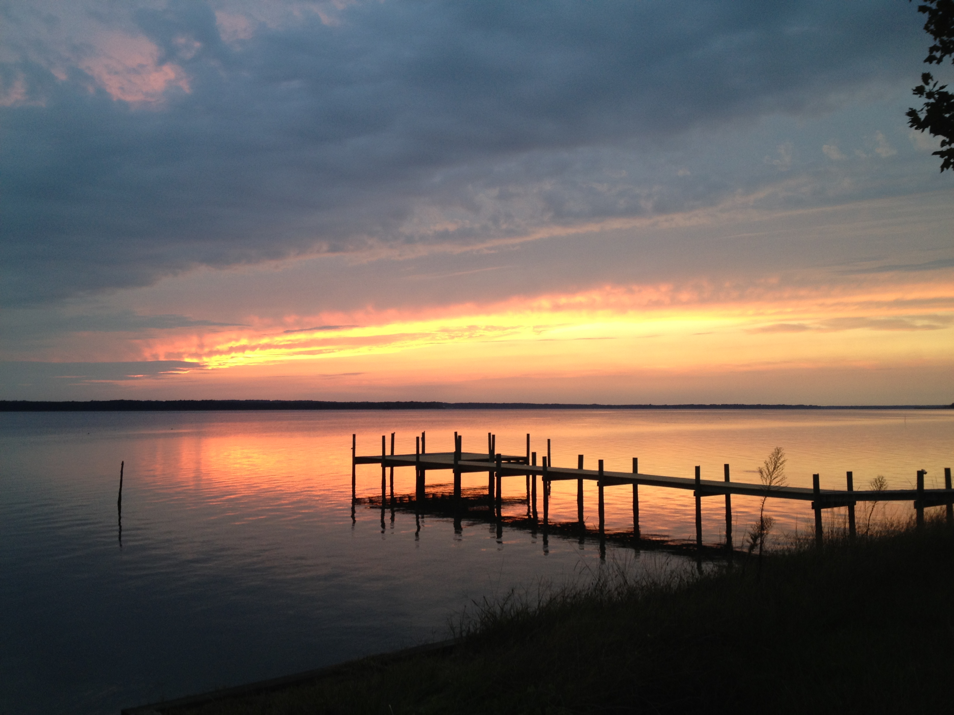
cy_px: 358
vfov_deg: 40.7
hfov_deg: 52.6
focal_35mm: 35
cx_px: 477
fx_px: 965
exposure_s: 1/20
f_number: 2.4
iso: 80
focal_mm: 4.28
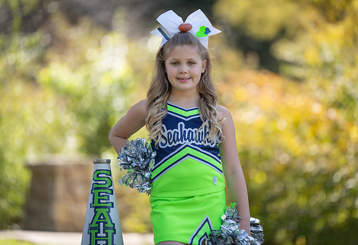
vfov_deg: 6.7
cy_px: 120
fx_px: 2098
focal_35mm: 209
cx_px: 188
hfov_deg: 9.8
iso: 100
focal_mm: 197
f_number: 2.8
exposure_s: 1/400
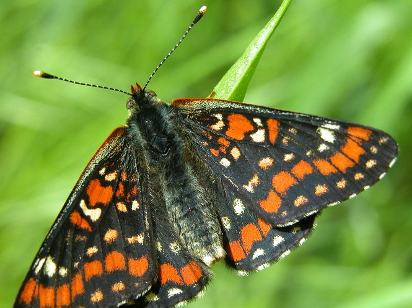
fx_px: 1130
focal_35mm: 95
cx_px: 201
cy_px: 181
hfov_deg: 20.7
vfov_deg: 15.5
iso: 200
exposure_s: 1/454
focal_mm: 18.8
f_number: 4.7
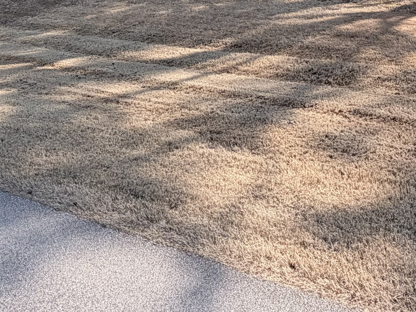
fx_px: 541
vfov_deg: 27.5
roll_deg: -0.6
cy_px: -79
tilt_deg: +0.3
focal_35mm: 45
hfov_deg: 42.0
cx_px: 235
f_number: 2.2
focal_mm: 2.22
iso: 40
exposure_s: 1/734
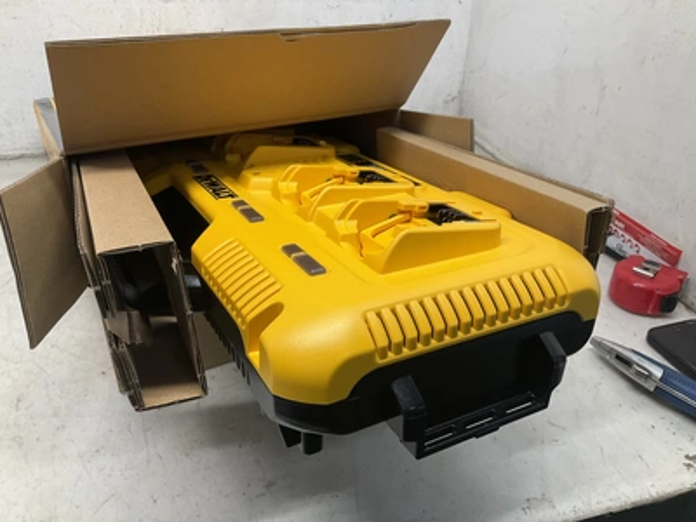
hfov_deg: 61.7
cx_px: 348
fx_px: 583
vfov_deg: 48.2
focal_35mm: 29
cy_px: 261
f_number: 1.8
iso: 64
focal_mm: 3
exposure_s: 1/120
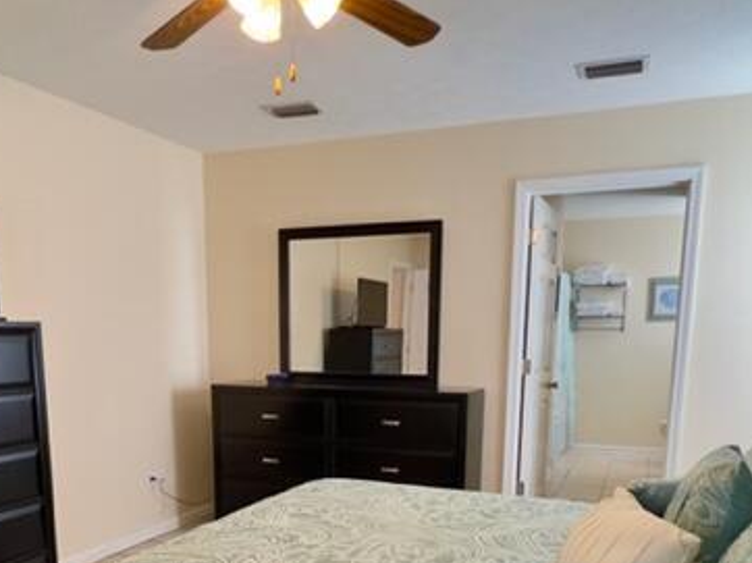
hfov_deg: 73.7
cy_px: 461
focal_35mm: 23
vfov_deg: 54.2
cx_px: 334
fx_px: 499
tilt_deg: -11.1
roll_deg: -2.0
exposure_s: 1/120
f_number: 1.8
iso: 200
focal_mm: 1.57
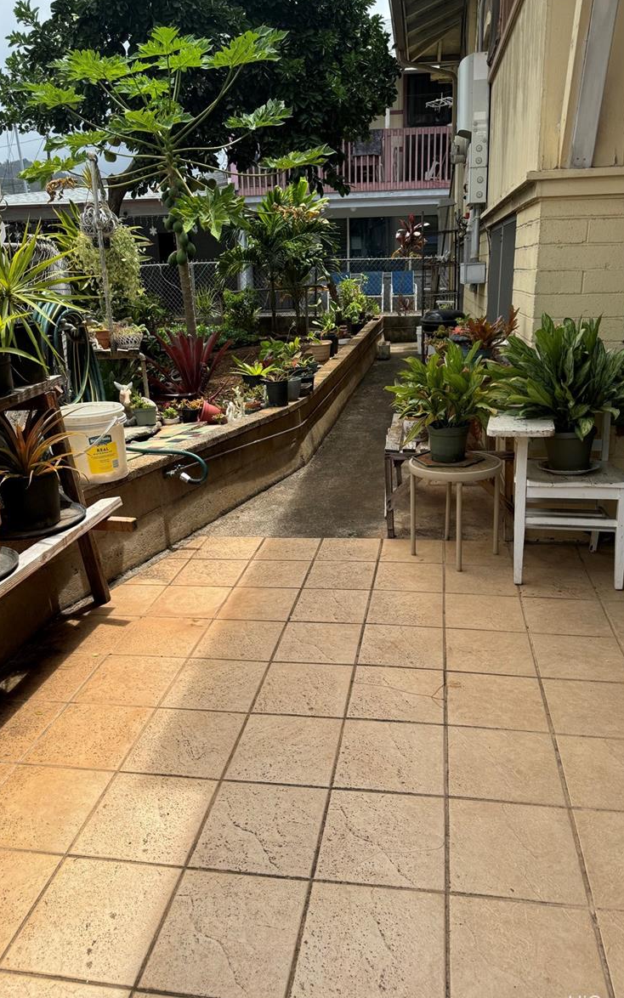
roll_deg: +2.4
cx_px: 311
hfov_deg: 47.6
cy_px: 502
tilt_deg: -17.5
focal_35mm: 26
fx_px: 707
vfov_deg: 70.4
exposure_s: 1/2105
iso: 80
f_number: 1.78
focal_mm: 6.76
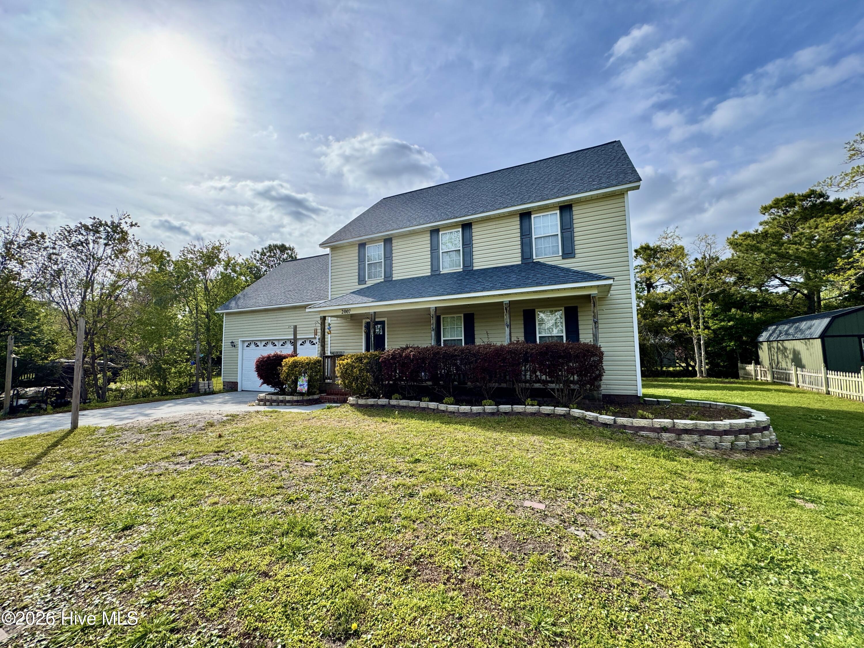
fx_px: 349
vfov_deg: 85.7
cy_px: 324
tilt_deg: +3.9
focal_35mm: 14
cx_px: 432
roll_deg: +0.8
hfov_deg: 102.1
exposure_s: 1/932
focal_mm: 2.22
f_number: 2.2
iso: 40
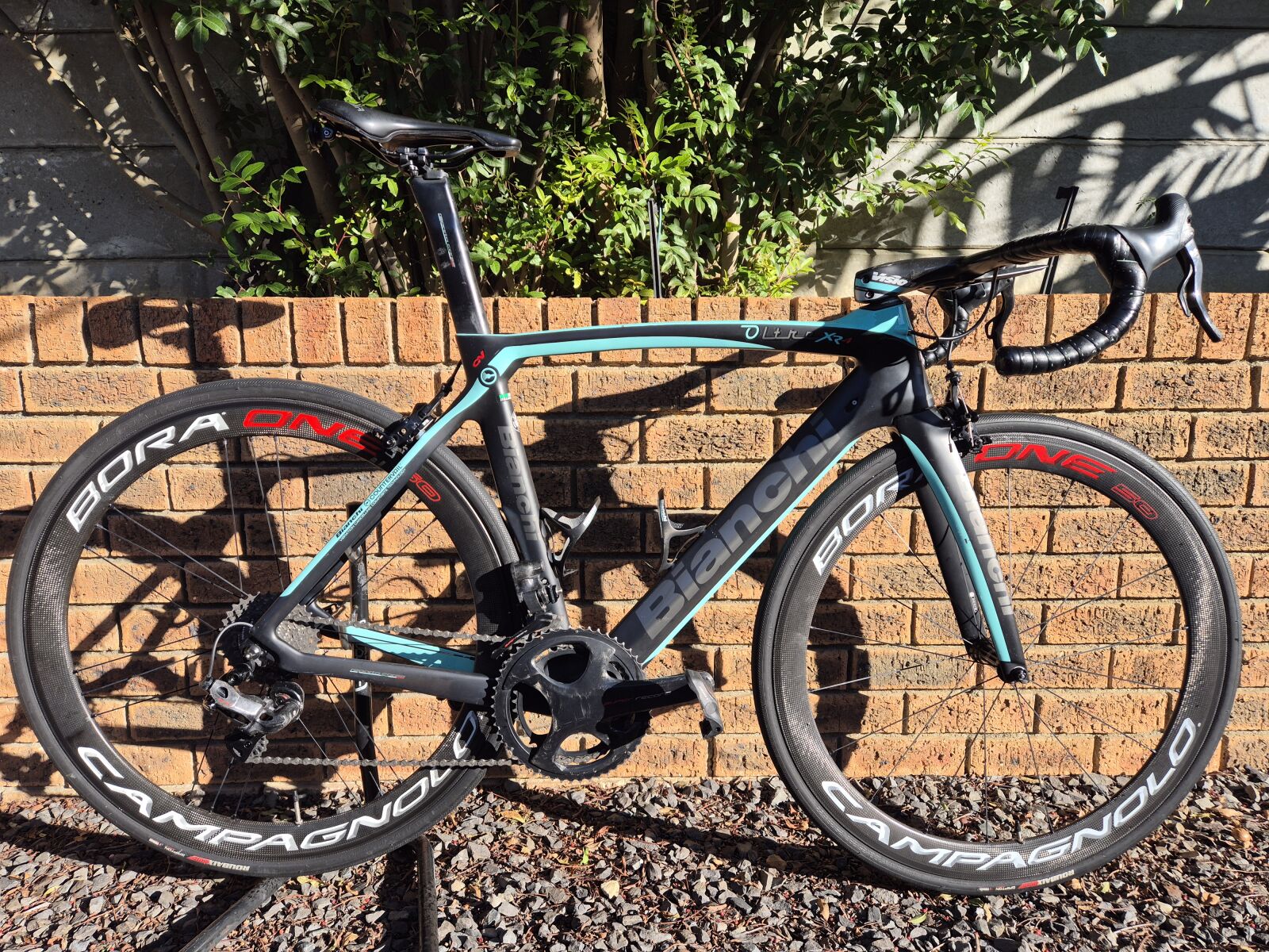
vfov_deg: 58.9
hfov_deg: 73.9
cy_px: 476
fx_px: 843
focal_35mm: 23
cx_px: 634
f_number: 1.8
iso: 25
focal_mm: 5.4
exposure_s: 1/702
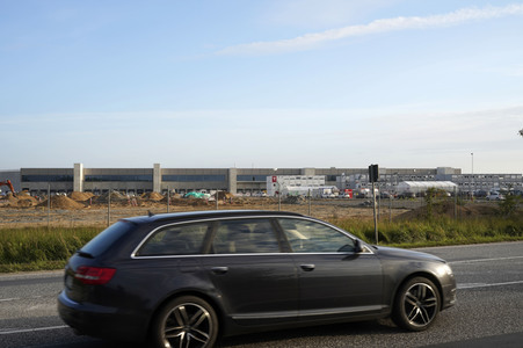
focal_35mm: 40
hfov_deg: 48.5
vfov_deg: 33.4
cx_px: 262
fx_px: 581
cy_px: 174
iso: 320
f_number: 11
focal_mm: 40
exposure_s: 1/250
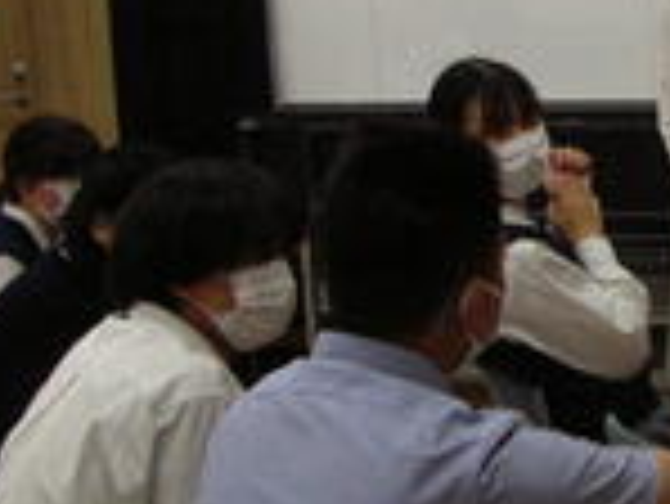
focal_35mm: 94
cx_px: 836
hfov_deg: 19.5
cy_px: 360
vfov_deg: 15.7
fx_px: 1821
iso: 200
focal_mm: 5.8
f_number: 2.8
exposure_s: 1/90
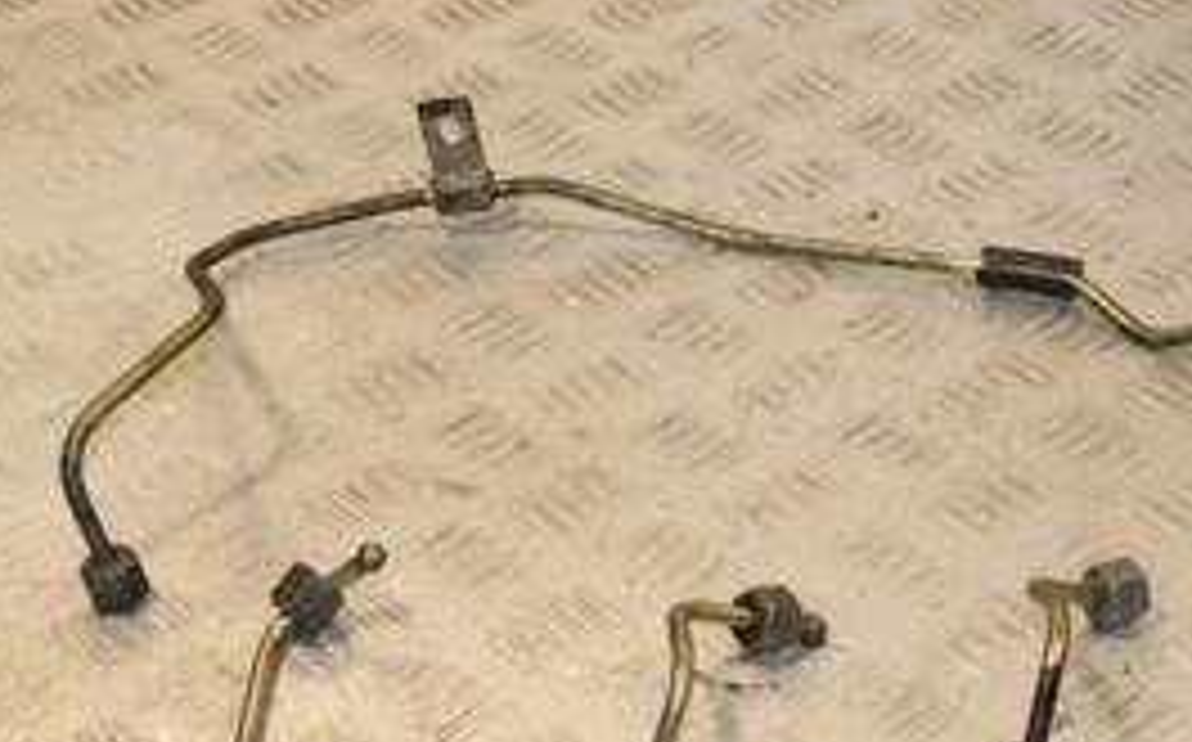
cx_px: 747
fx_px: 3148
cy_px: 418
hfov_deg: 21.4
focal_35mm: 97
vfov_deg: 13.4
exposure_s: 1/200
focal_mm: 28
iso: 800
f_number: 9
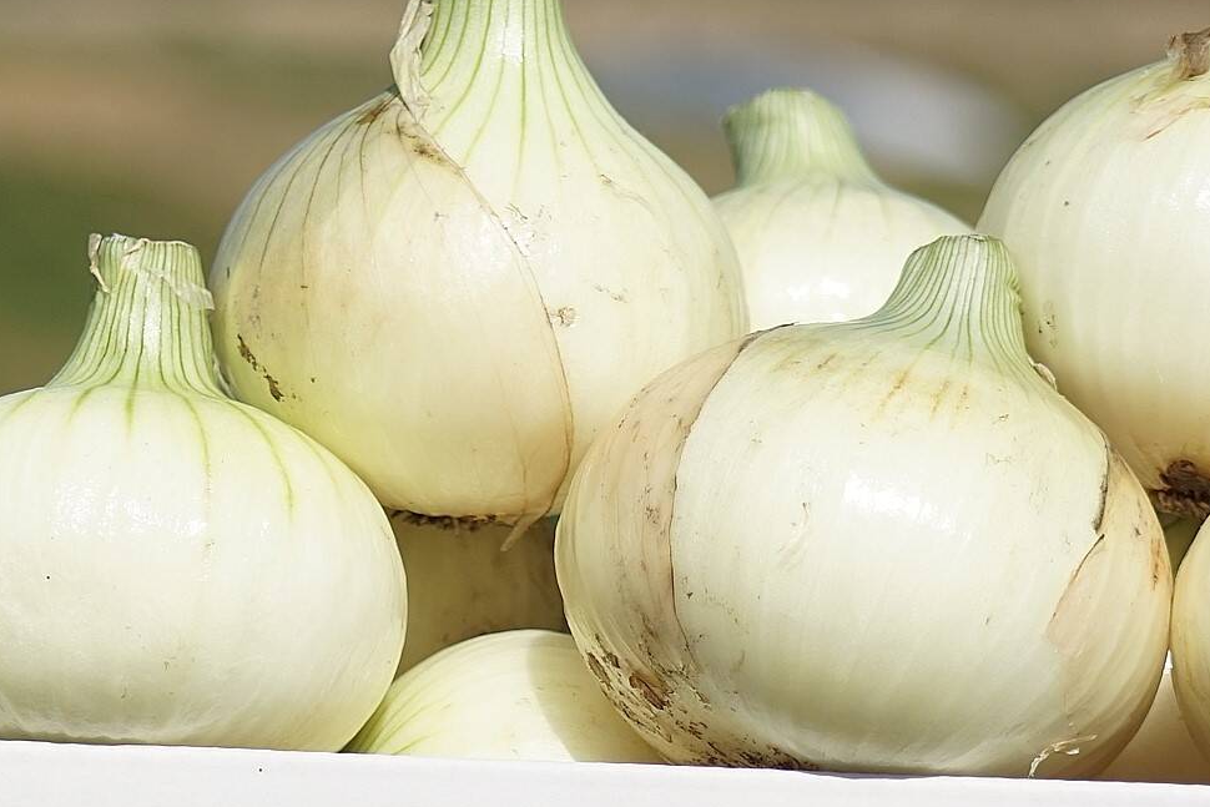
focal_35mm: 220
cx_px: 91
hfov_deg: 9.3
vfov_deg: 6.2
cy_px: 597
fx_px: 7395
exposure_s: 1/2000
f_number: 4
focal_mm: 58
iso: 100
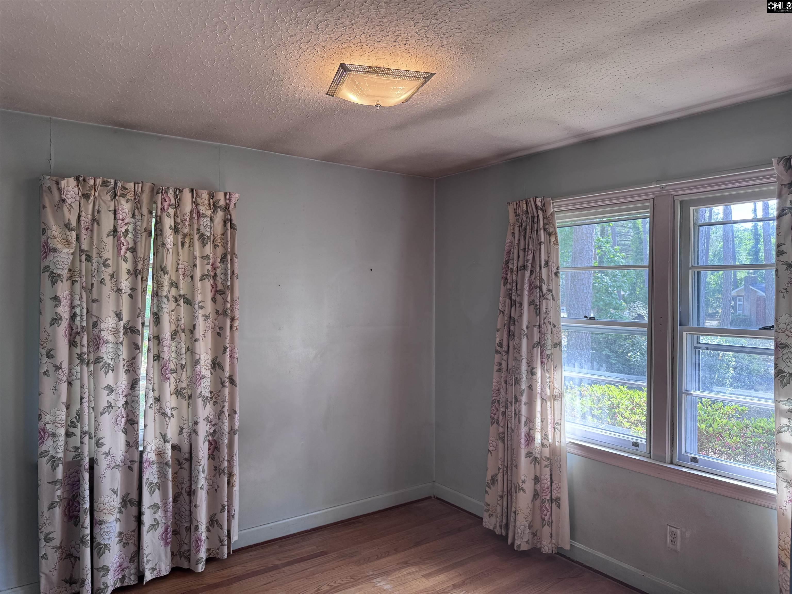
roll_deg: -0.8
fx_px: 549
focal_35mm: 24
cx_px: 396
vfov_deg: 56.8
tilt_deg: +1.4
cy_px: 297
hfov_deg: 71.6
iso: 80
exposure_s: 1/160
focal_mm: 6.76
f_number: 1.78
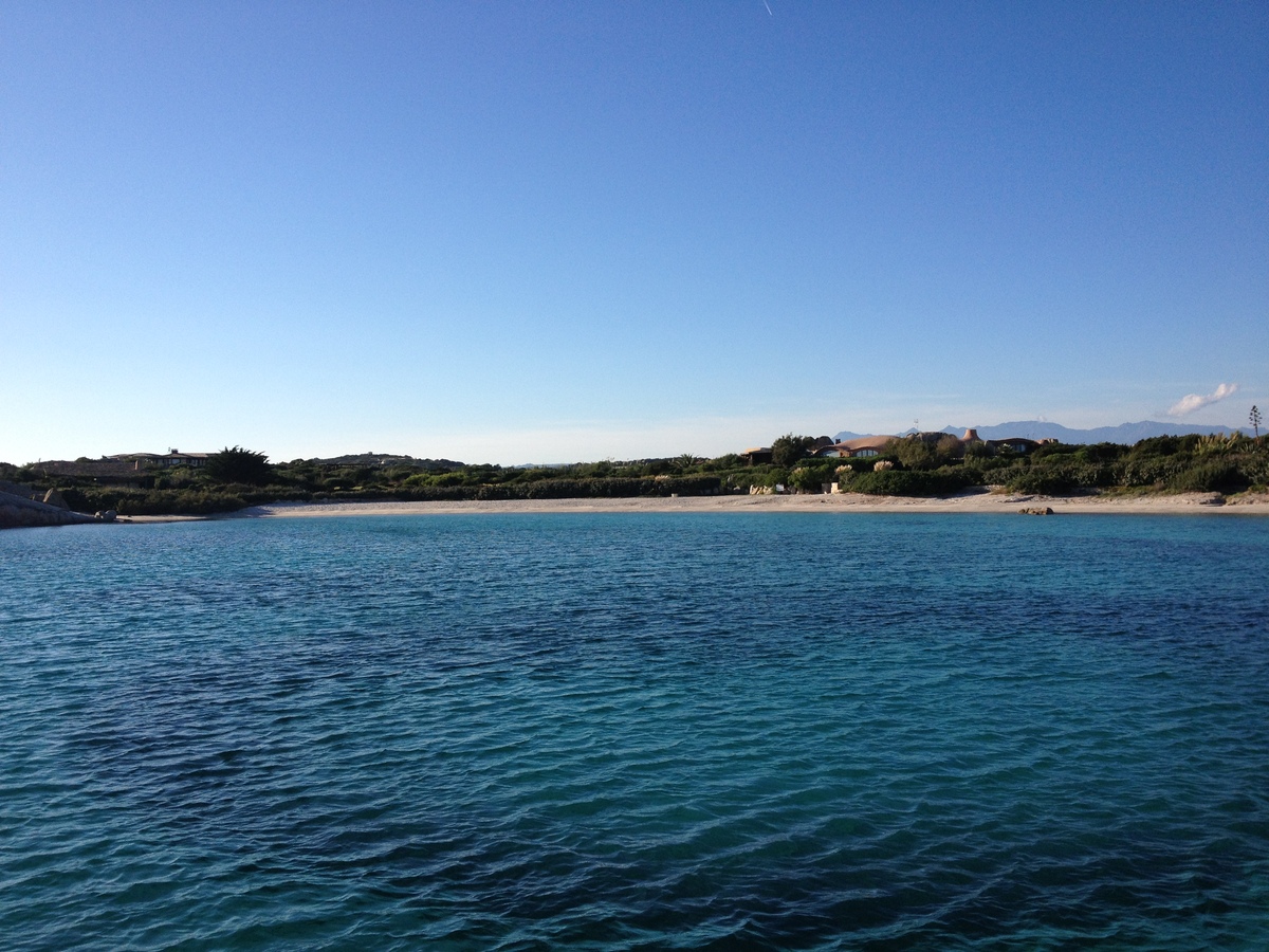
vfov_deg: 40.7
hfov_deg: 52.6
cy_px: 476
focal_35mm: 35
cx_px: 634
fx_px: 1283
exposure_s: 1/1972
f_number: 2.4
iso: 64
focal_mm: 4.28
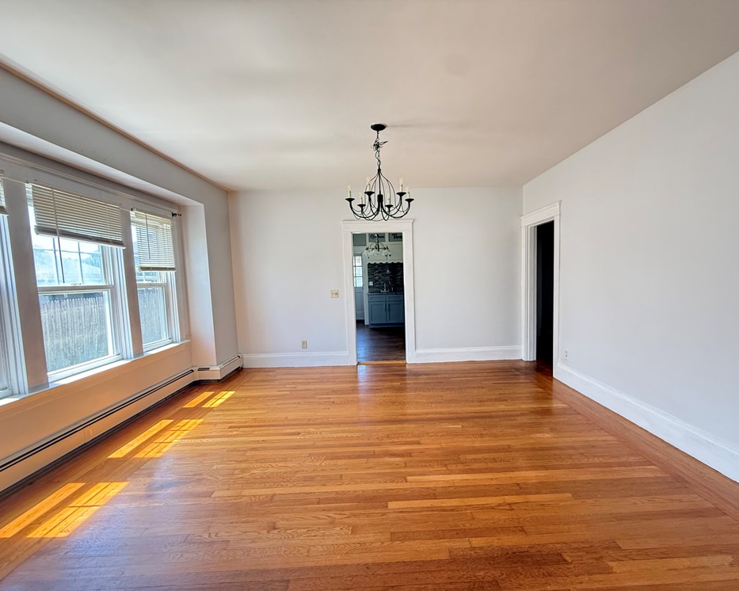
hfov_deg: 96.7
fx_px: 328
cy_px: 302
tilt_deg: -3.5
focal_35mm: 15
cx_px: 390
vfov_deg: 84.0
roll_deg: +1.3
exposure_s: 1/99
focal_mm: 2.22
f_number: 2.2
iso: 320
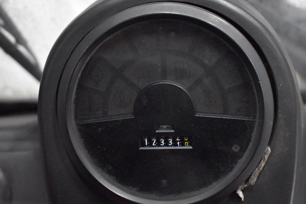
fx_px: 459
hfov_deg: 36.9
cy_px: 111
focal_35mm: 54
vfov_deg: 25.0
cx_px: 163
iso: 8000
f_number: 4.5
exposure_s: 1/60
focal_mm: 32
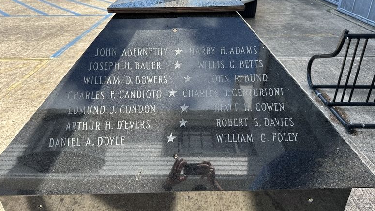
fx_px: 268
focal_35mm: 27
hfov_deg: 69.9
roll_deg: +1.6
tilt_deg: -26.4
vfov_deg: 42.7
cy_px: 87
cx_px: 190
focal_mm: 6.86
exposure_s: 1/1339
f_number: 1.78
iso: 80
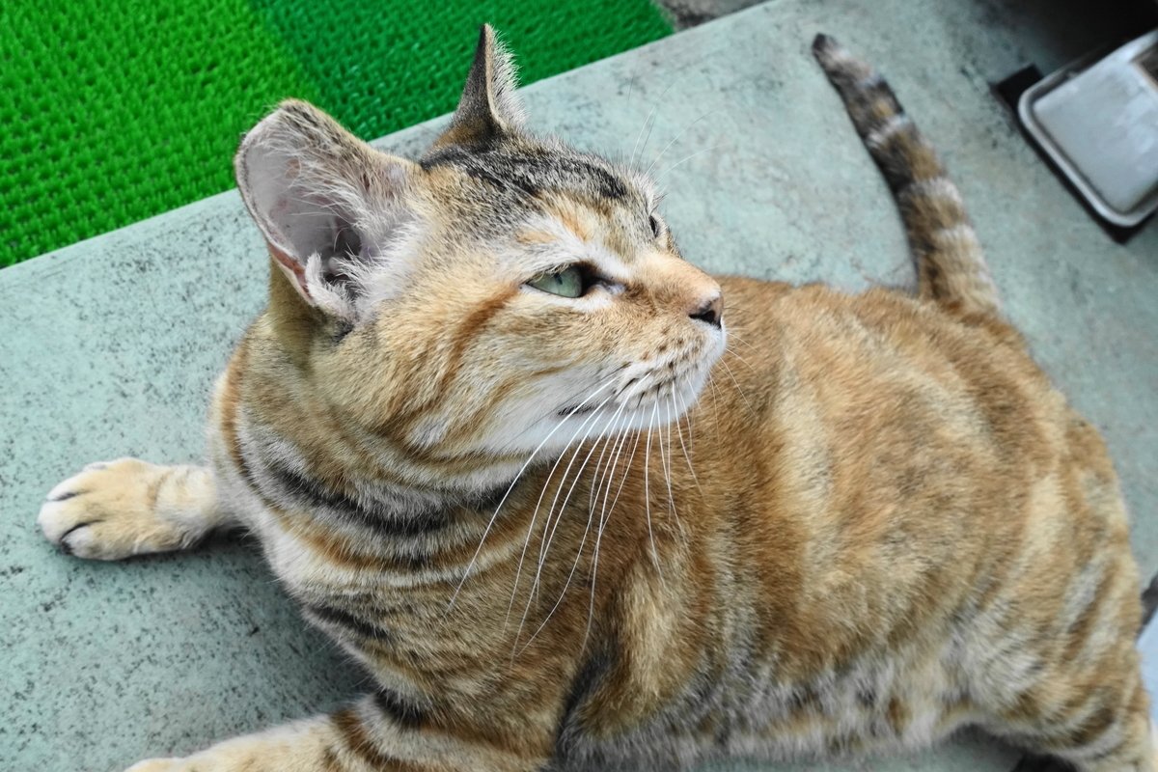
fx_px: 772
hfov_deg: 73.7
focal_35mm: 24
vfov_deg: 53.1
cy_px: 386
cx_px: 579
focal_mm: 8.8
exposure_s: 1/250
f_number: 4
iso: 400
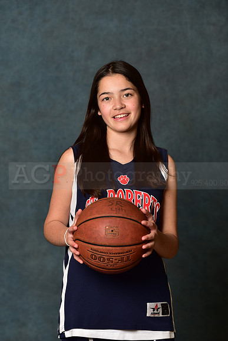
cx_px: 114
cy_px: 170
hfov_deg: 8.6
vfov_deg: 12.8
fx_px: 1519
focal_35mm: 160
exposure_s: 1/200
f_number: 4.5
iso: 200
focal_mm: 160
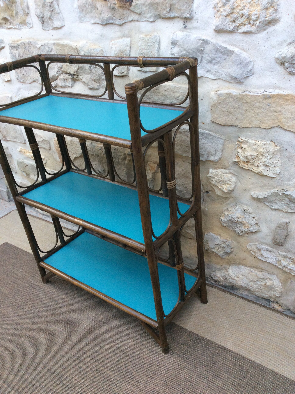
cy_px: 197
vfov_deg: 56.9
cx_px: 148
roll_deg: +5.8
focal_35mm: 32
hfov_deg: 44.1
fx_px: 365
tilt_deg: -29.6
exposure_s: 1/100
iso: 64
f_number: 2.4
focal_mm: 3.3
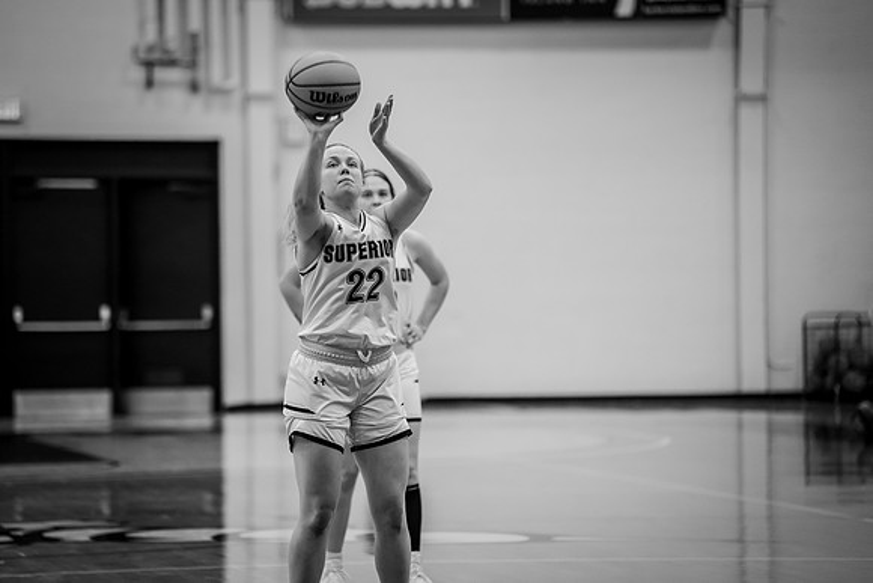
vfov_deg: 7.8
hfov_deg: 11.6
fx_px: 4281
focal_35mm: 177
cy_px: 298
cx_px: 367
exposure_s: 1/640
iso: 2000
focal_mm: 150
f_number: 2.8
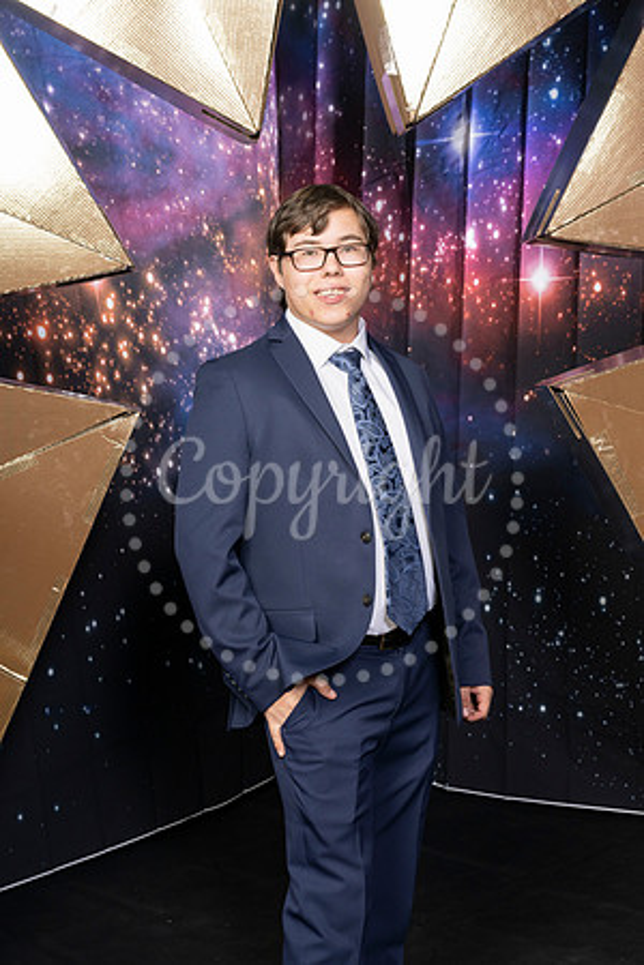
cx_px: 322
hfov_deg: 26.5
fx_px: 1368
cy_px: 482
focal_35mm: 51
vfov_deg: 38.9
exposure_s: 1/160
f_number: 9
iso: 320
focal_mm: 51
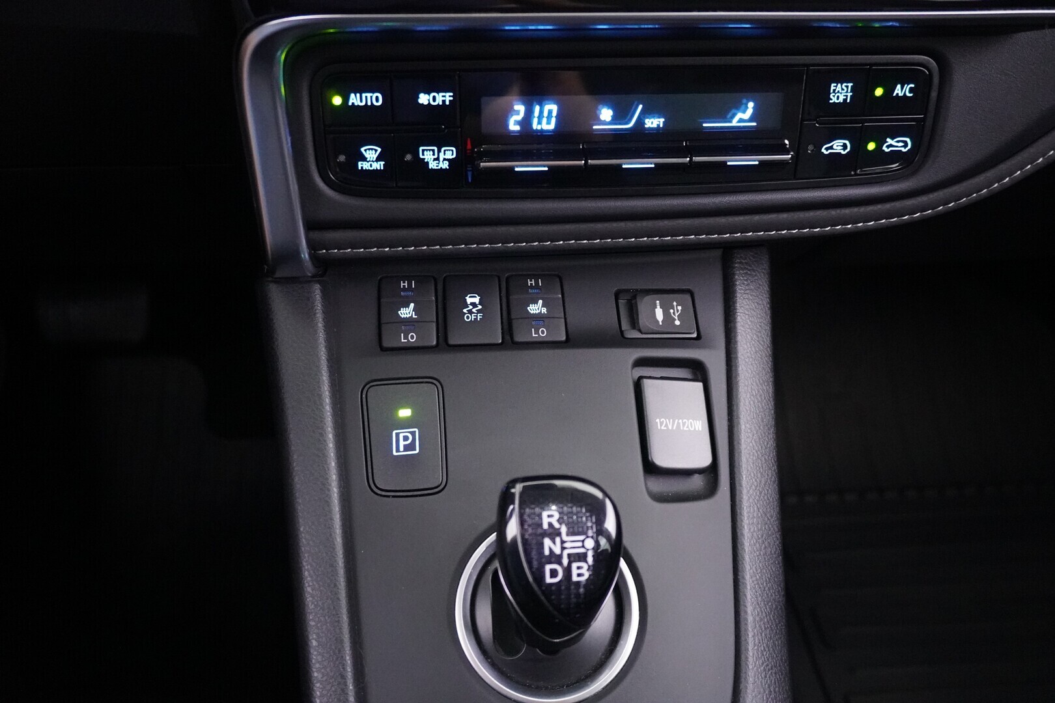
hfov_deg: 61.9
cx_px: 528
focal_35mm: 30
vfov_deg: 43.6
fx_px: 879
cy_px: 352
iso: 6400
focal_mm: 20
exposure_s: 1/13
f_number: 4
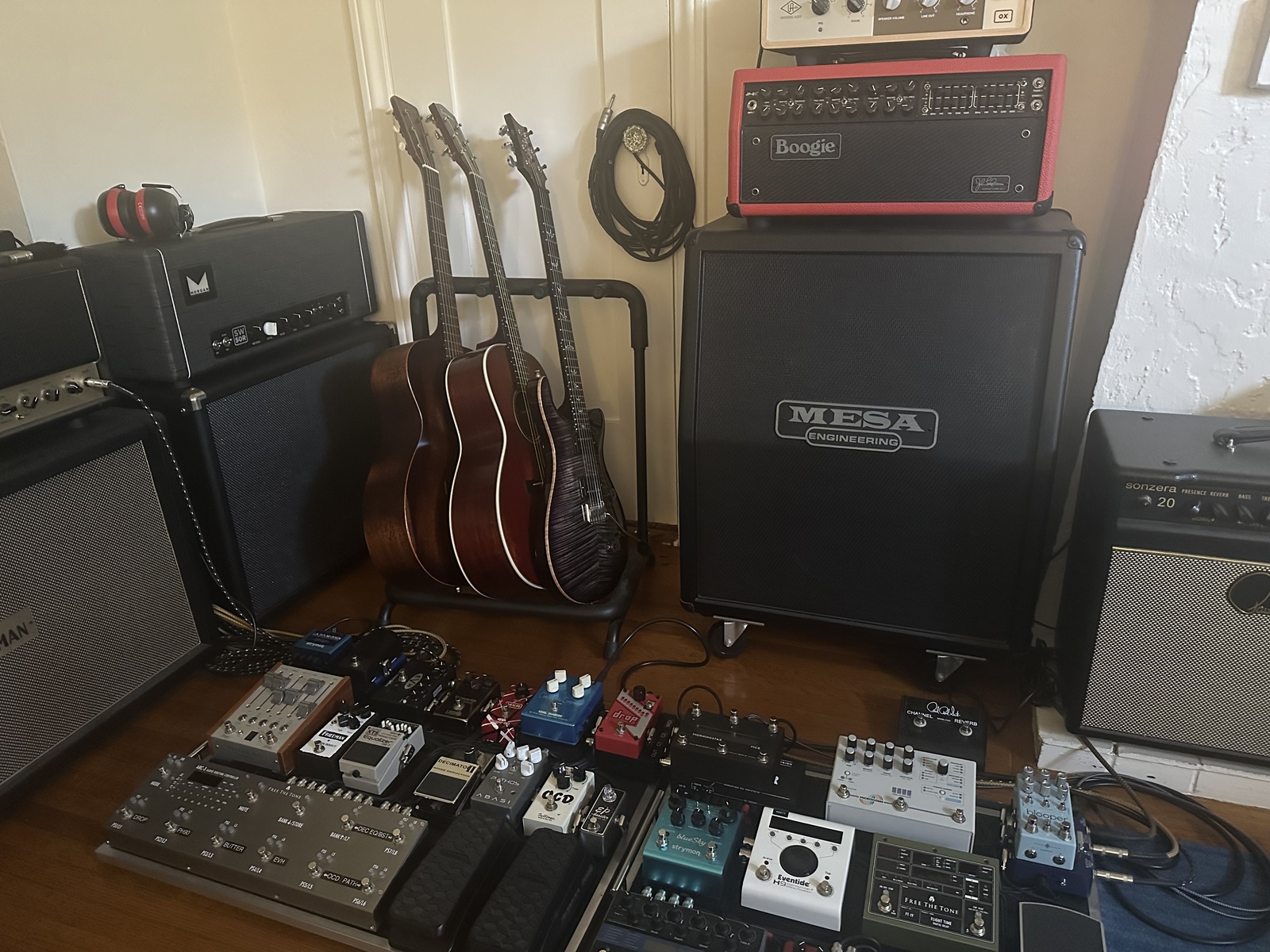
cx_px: 635
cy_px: 476
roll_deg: +2.2
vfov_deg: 56.8
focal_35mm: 24
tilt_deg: -24.3
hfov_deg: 71.6
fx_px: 881
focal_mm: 6.86
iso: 1250
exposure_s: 1/30
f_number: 1.78
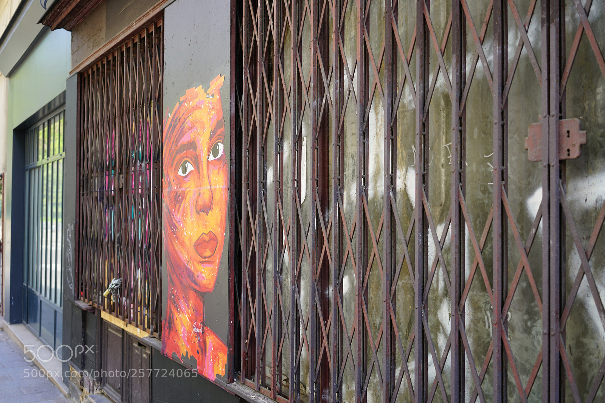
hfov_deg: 54.4
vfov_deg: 37.9
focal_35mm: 35
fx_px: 588
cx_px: 302
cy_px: 202
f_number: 4
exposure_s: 1/60
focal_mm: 35
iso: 100
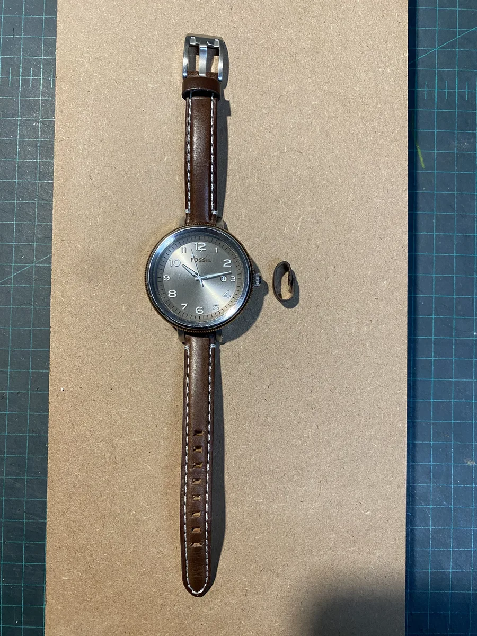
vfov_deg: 67.3
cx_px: 238
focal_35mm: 26
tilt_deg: -87.9
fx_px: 478
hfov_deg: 53.1
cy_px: 318
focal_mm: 4.25
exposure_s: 1/50
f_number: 1.8
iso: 160
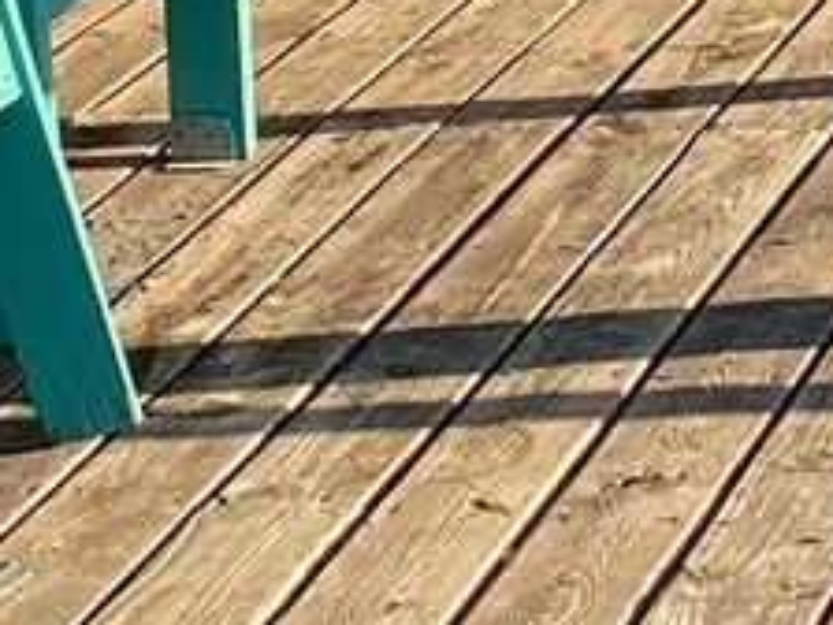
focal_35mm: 199
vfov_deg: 7.3
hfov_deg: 9.9
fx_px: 4789
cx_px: 290
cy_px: -510
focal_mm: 3.3
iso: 25
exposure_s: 1/409
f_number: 2.4
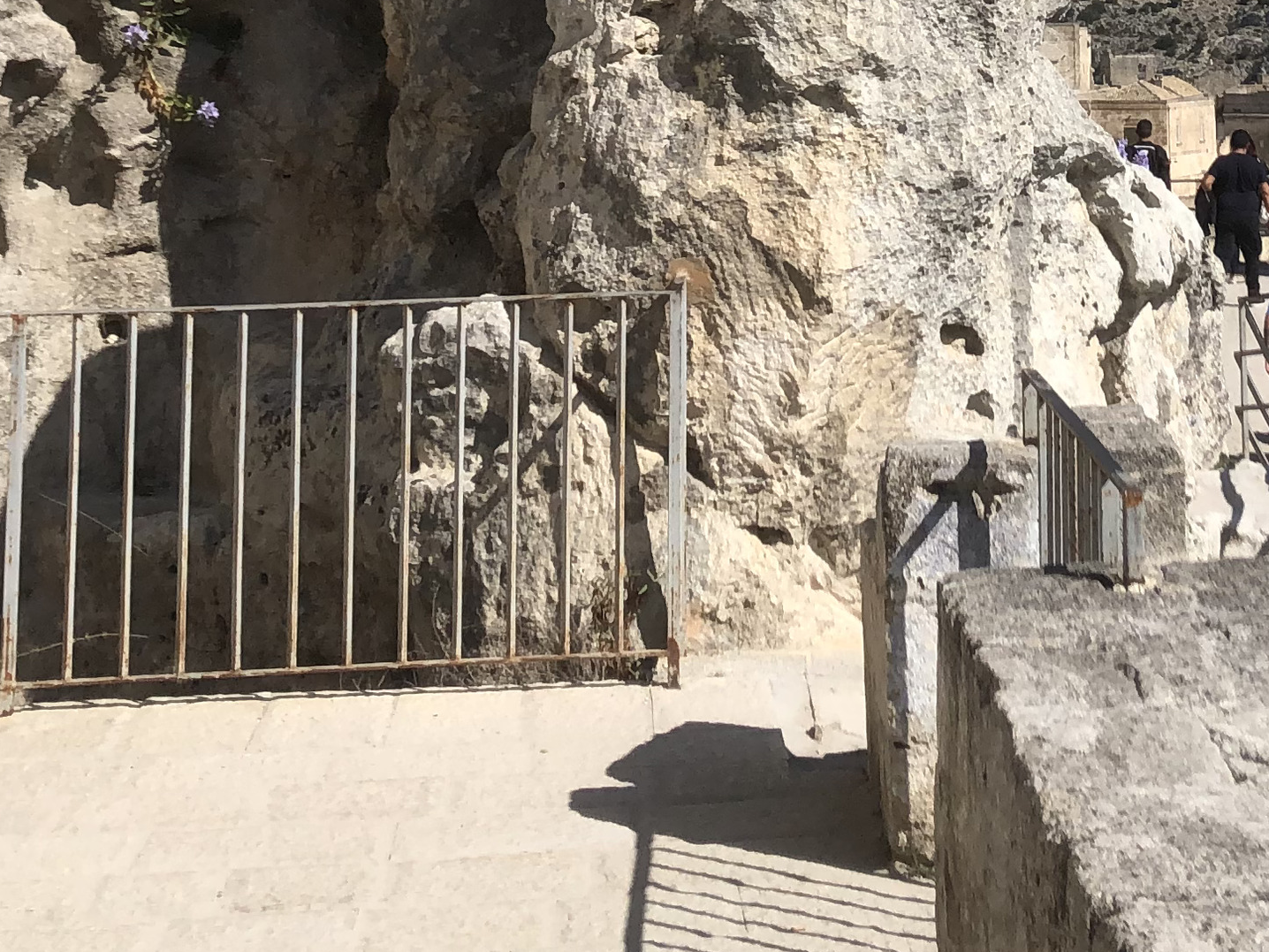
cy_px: -293
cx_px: 1108
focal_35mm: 78
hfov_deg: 24.4
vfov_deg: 17.7
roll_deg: +2.1
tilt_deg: +6.2
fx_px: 2859
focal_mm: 4
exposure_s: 1/3745
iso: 25
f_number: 1.8
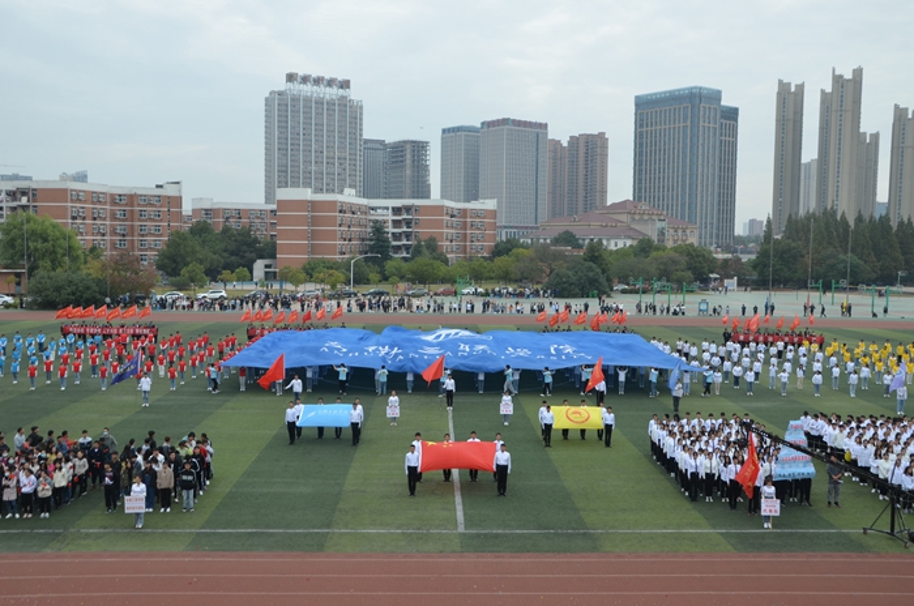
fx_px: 912
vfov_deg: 36.7
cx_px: 457
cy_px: 303
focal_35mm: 36
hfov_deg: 53.2
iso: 180
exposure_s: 1/250
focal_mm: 24
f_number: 8
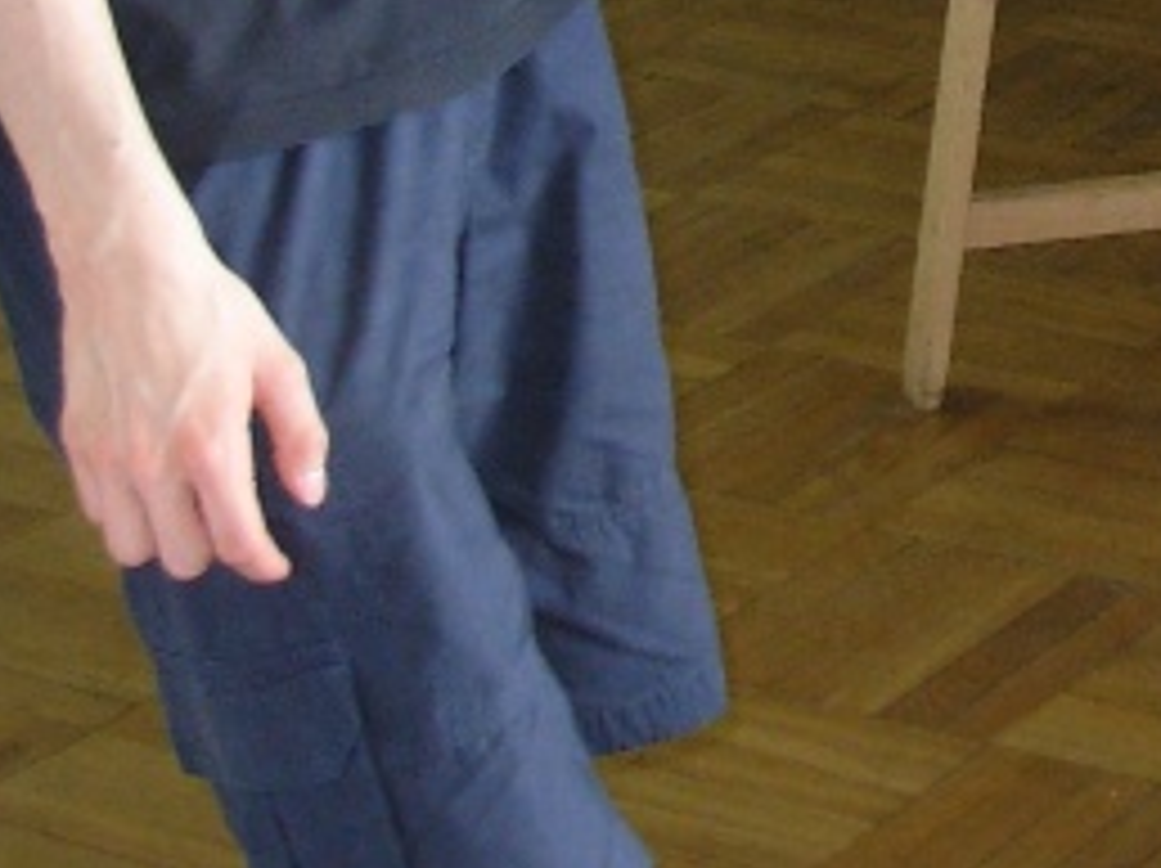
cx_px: 1652
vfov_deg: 9.3
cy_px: -697
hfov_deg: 12.5
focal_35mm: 151
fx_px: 5060
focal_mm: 6.3
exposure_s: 1/36.9
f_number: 2.9
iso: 200
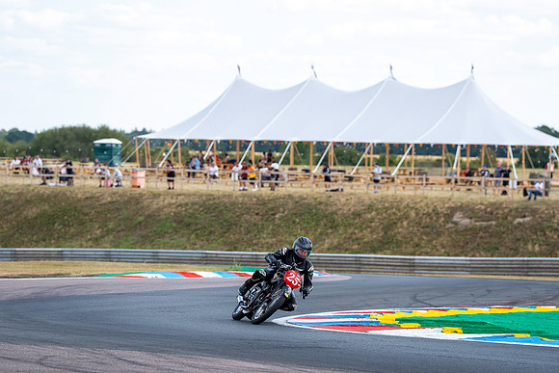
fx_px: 3106
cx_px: 280
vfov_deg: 6.9
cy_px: 186
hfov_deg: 10.3
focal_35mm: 200
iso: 250
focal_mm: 200
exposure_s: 1/1250
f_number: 4.5
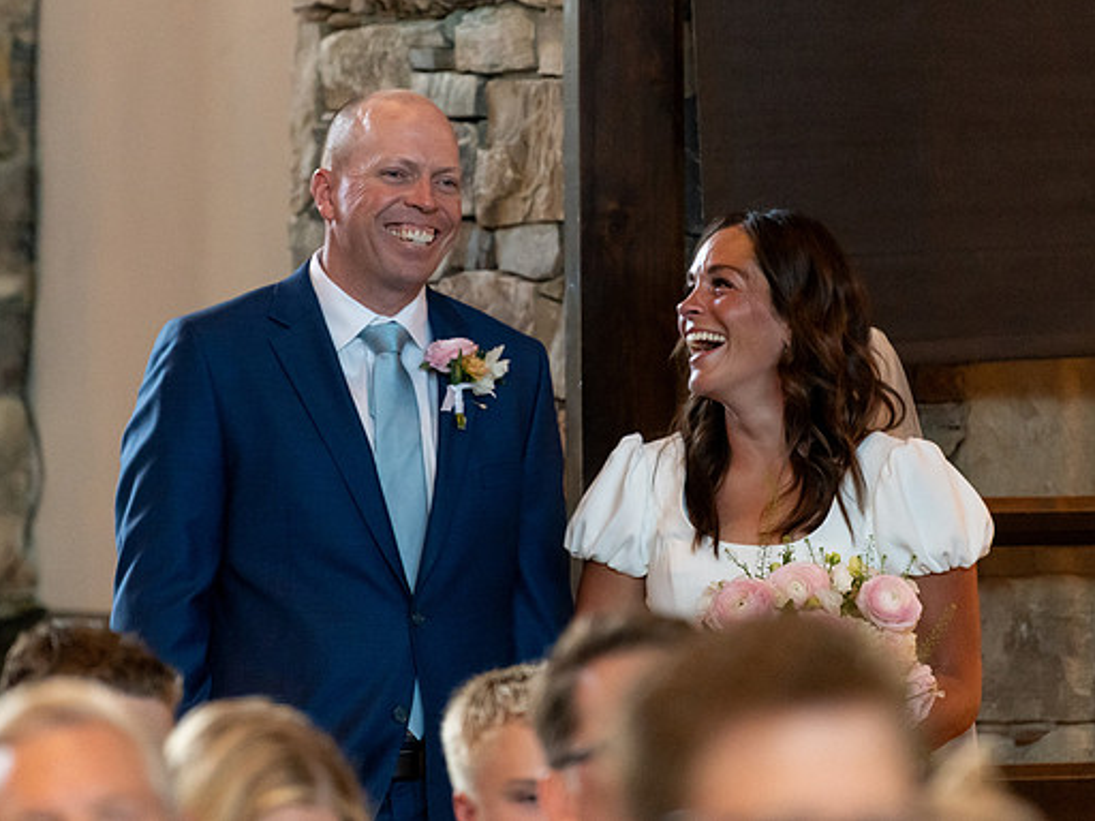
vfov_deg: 4.4
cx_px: 601
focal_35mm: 340
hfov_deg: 5.8
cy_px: 307
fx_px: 10755
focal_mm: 200
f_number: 2.8
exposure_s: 1/400
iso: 3200
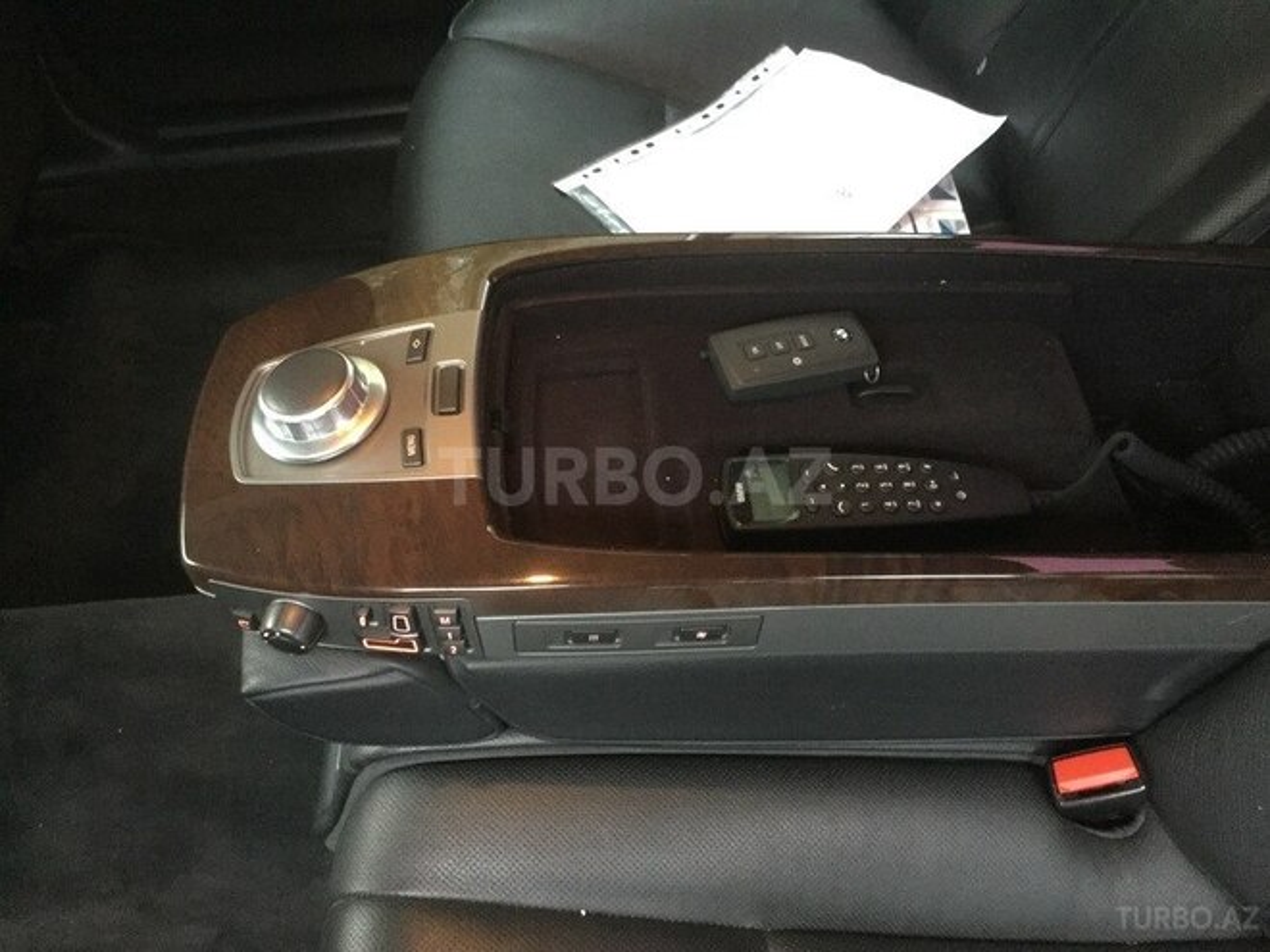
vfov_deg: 45.4
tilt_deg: -52.2
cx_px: 635
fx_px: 1137
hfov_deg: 58.4
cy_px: 476
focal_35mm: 31
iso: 400
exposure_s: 1/17
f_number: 2.4
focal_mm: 3.3
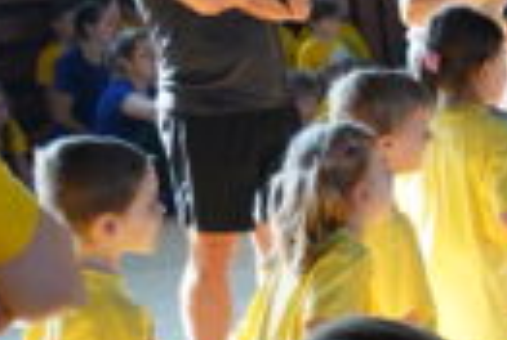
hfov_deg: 10.3
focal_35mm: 178
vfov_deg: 7.4
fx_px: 2513
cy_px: 738
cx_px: 1107
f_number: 4
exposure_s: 1/160
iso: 640
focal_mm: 26
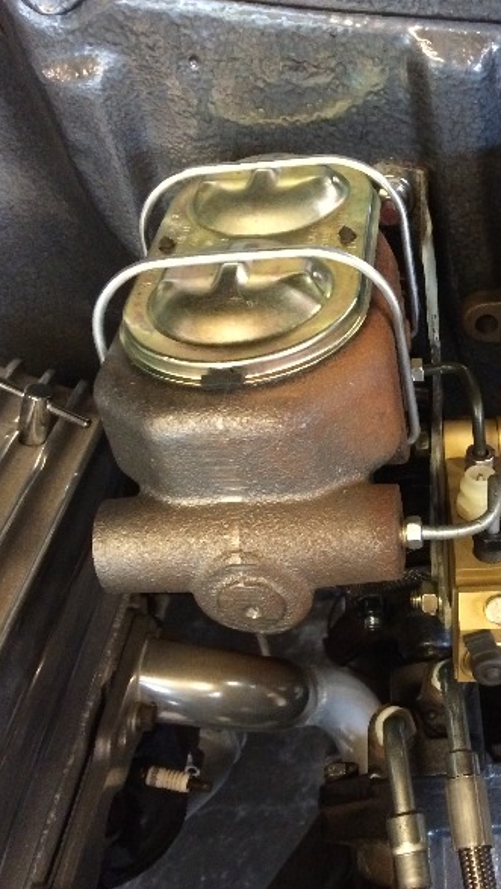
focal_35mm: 43
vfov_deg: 47.3
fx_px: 1015
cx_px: 428
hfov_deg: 27.0
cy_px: 443
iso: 320
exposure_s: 1/30
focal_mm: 4.15
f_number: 2.2
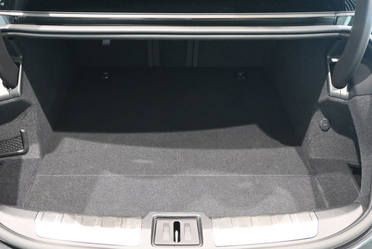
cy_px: 137
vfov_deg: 35.2
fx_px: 391
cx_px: 173
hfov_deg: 50.8
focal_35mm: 38
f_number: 4
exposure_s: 1/80
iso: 3200
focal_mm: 22.5
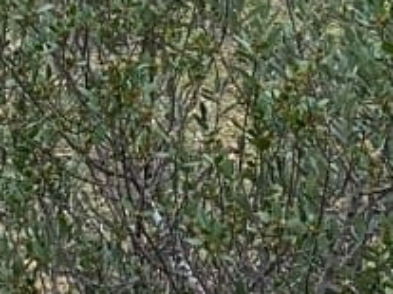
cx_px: 21
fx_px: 2281
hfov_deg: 9.8
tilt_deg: -0.8
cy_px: -823
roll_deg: -0.3
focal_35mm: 201
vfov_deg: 6.3
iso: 25
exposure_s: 1/711
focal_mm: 4.25
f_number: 1.8
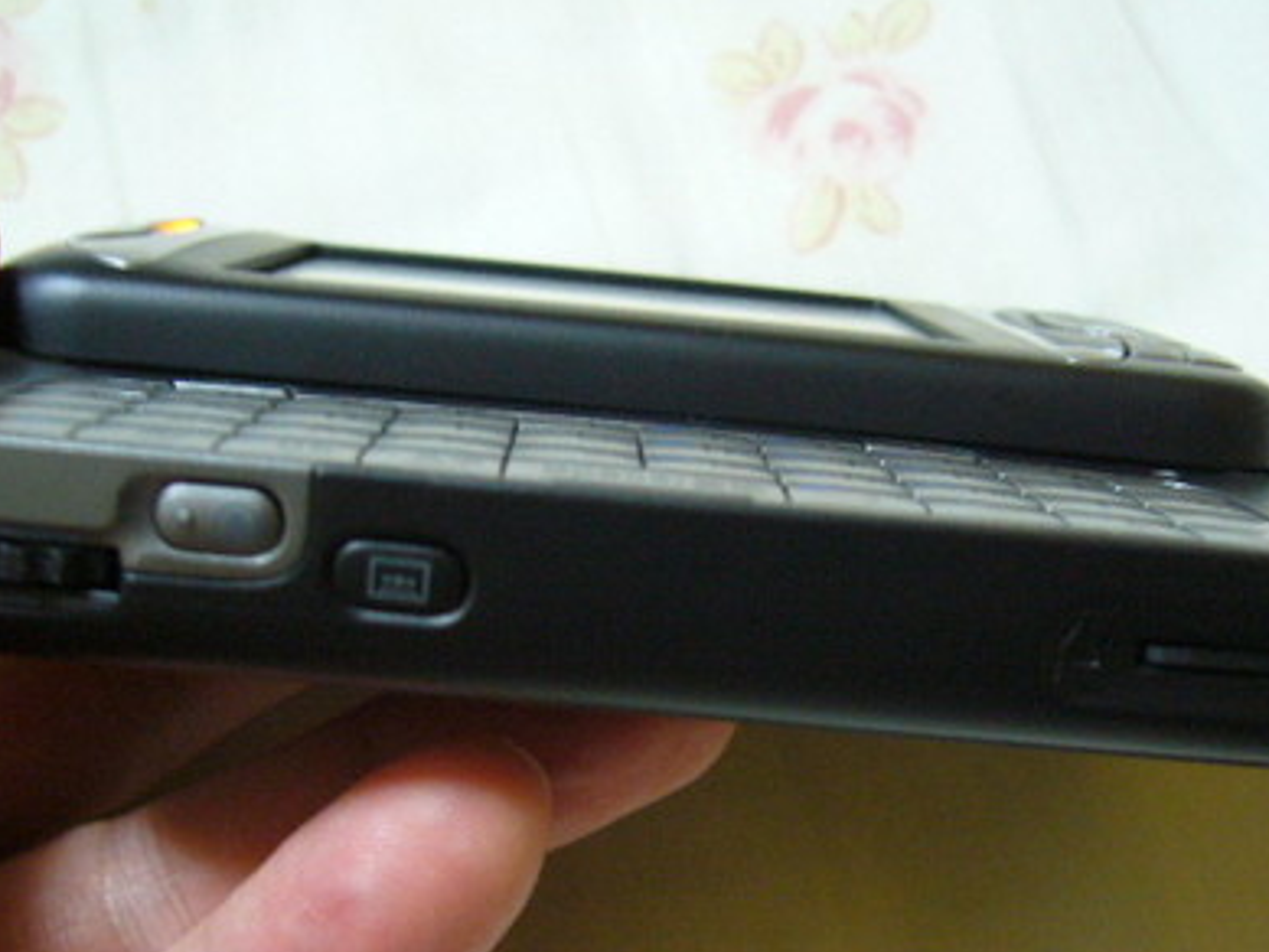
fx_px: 1650
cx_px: 623
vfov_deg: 32.0
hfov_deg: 42.1
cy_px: 598
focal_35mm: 45
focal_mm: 5.8
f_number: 2.8
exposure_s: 1/8
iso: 200
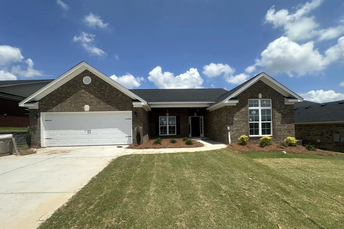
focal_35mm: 15
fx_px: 143
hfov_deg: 100.4
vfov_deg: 77.1
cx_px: 172
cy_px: 127
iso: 50
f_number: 2.2
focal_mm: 2.22
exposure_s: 1/2817
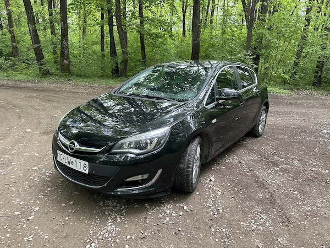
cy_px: 124
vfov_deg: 56.8
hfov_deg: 71.6
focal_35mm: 24
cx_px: 165
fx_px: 229
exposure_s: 1/124
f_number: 1.78
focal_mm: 6.86
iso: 64
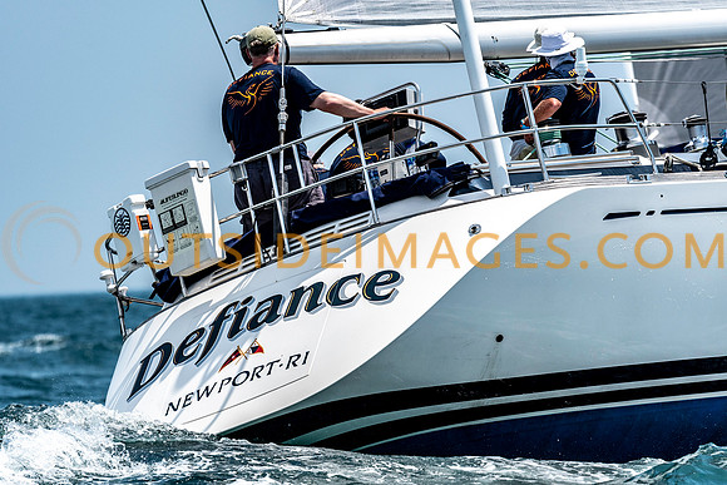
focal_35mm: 450
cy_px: 242
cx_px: 364
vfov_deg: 3.1
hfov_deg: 4.6
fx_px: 9089
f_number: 5.6
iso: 320
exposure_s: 1/3200
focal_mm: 300
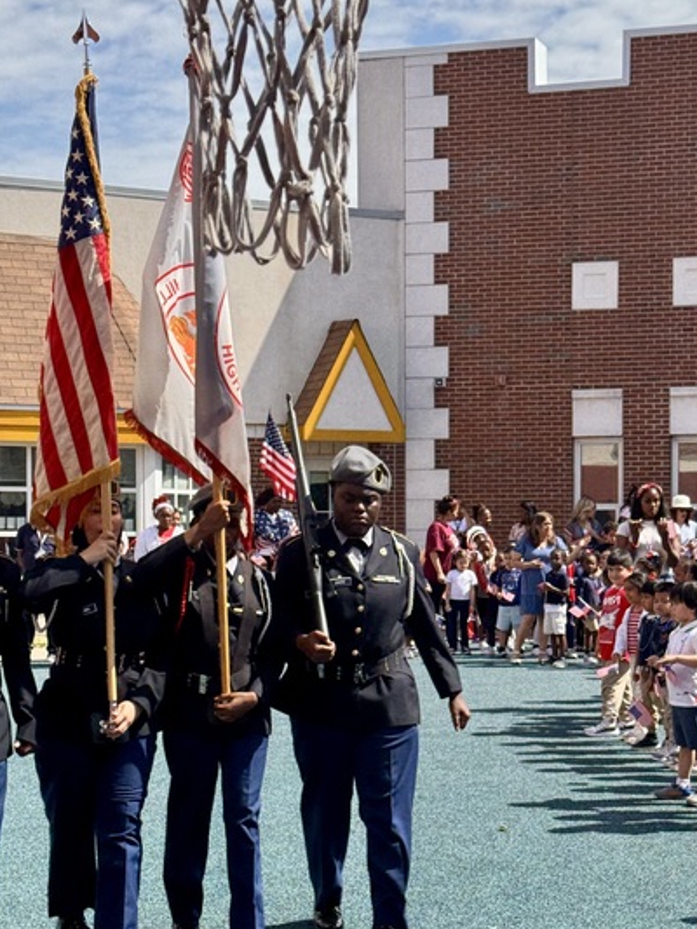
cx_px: 403
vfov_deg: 27.0
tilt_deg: -0.7
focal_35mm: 72
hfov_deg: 20.4
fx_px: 1932
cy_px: 572
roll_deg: -0.1
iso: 64
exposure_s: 1/3096
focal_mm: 6.76
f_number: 1.78
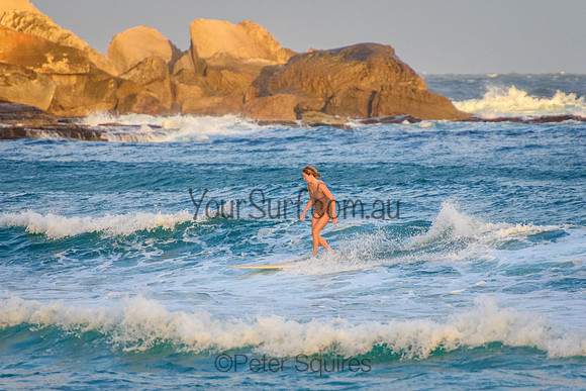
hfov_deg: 3.4
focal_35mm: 615
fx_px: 10009
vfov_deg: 2.2
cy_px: 196
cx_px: 293
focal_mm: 400
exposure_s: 1/1600
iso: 1600
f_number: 5.6
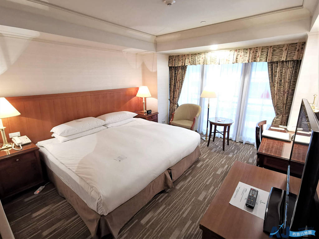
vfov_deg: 74.7
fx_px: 157
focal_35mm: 17
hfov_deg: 91.0
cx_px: 160
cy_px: 120
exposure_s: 1/30
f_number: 2.2
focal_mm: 2.26
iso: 640
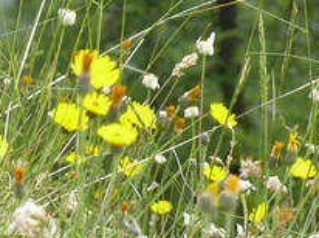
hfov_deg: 4.5
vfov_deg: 3.4
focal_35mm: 439
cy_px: -104
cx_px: 79
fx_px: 4041
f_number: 4
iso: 100
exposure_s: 1/125
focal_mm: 27.3
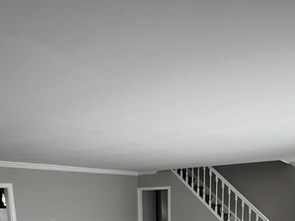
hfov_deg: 61.7
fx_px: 247
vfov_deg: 39.5
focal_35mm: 29
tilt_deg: -12.1
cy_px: 243
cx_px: 143
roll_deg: +2.1
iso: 64
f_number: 1.8
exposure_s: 1/99
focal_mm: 1.57
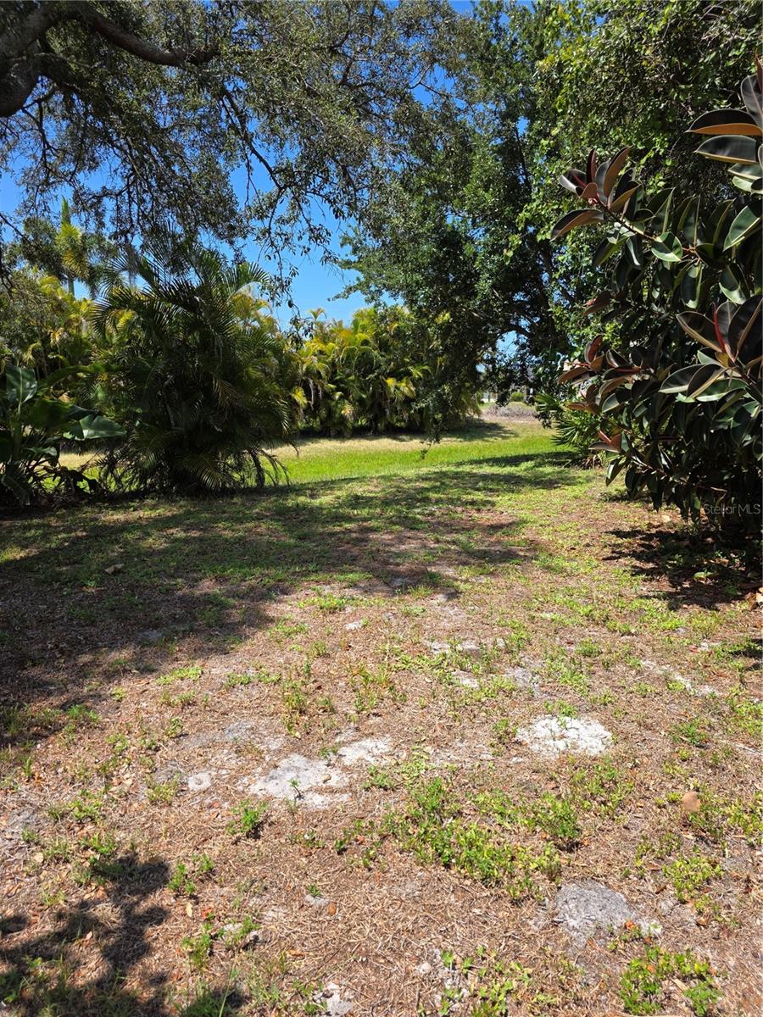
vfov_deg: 73.9
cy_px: 508
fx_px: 676
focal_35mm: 23
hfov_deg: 58.9
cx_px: 382
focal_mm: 6.3
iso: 80
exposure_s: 1/3229
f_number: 1.7
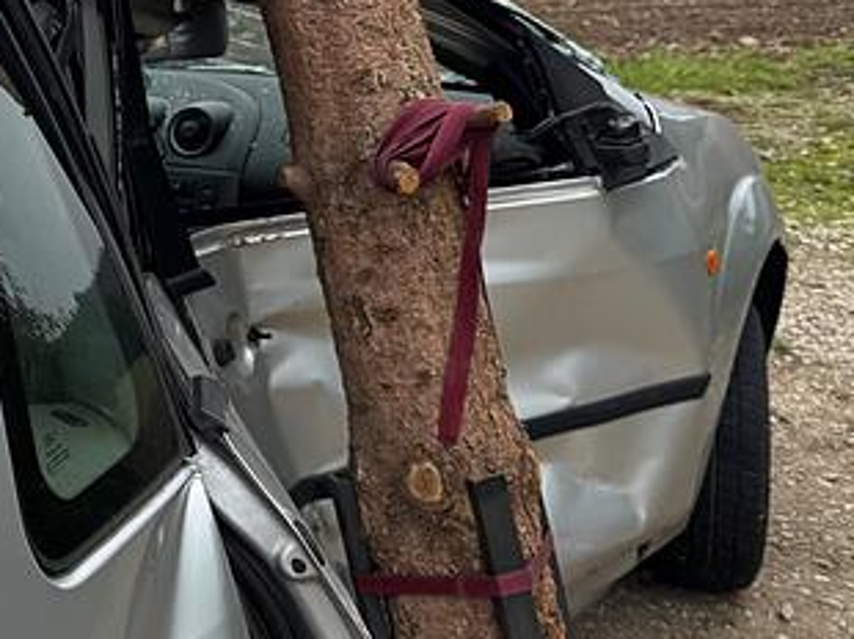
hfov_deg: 27.4
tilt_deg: -10.8
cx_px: -174
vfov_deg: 23.2
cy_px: 107
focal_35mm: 62
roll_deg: +2.5
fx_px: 1528
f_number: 1.78
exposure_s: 1/1678
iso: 80
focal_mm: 6.76
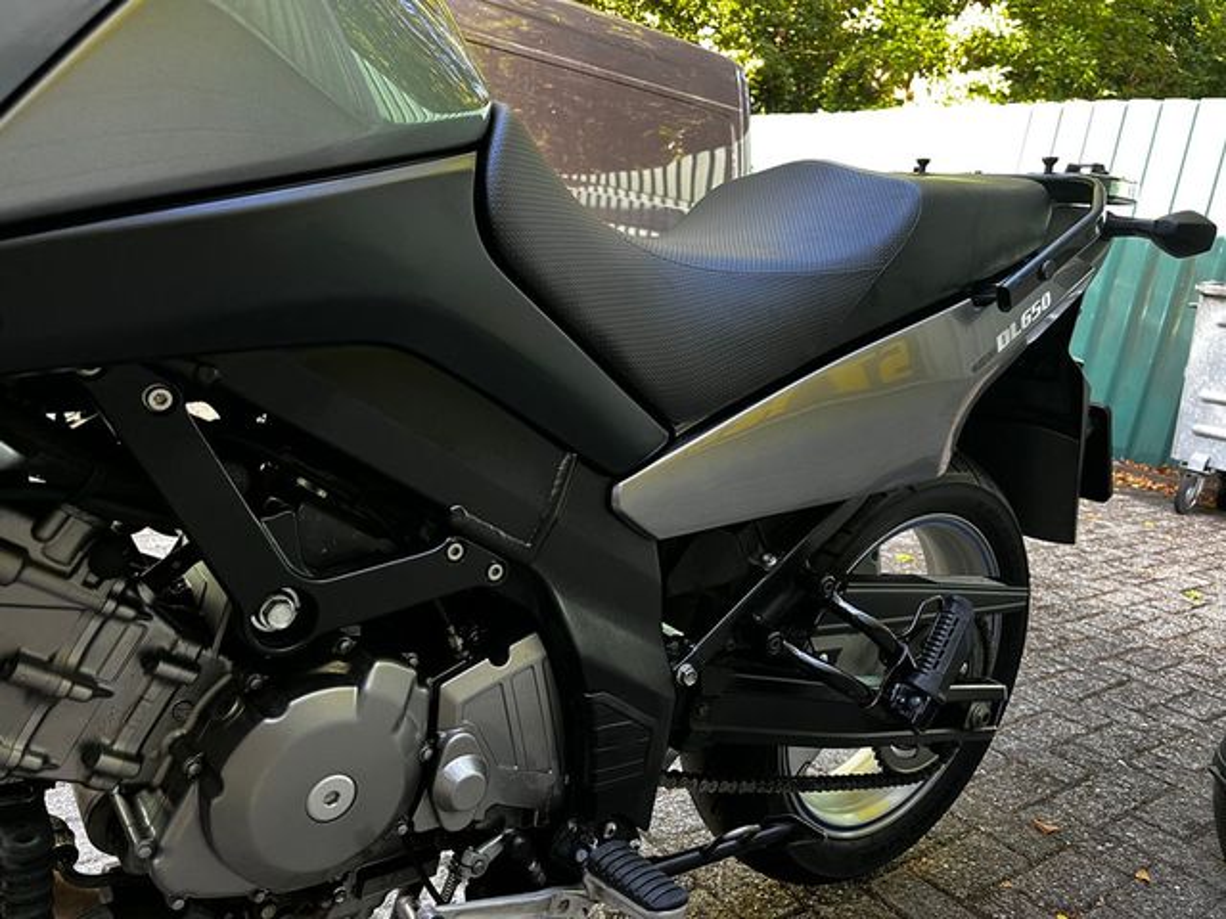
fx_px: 921
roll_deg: -7.7
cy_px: 460
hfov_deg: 67.3
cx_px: 613
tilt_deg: -12.4
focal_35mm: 26
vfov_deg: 53.1
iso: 125
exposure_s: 1/89
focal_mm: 5.1
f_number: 1.6
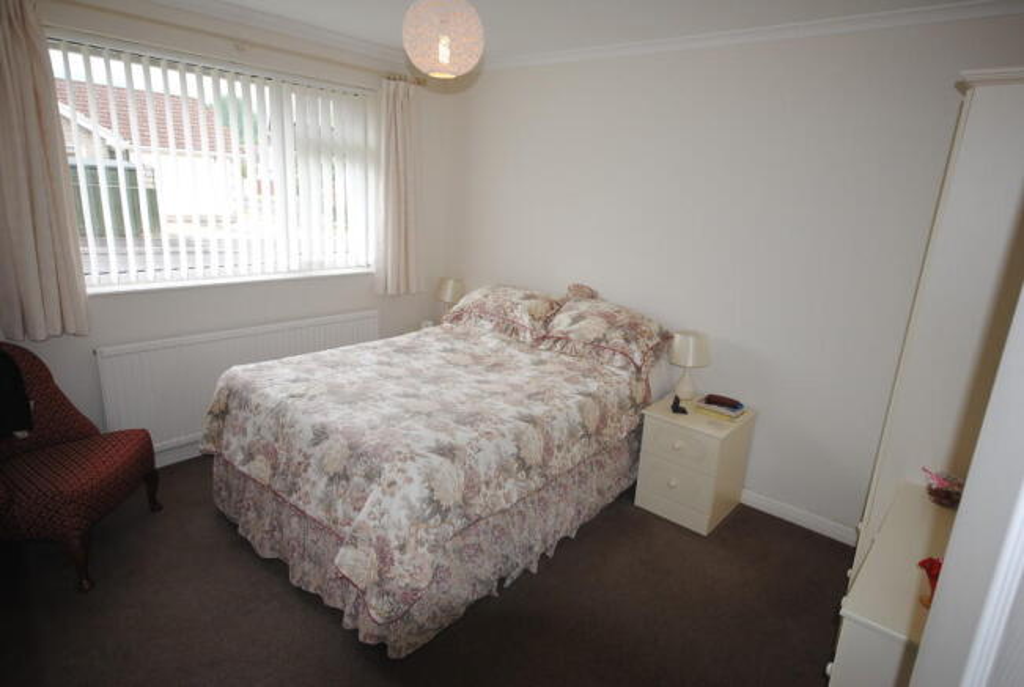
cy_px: 344
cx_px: 512
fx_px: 599
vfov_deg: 59.7
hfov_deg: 81.1
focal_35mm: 21
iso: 200
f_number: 4.8
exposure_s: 1/60
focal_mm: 14
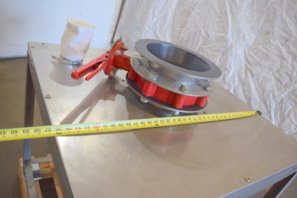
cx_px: 148
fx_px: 223
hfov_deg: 67.4
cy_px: 99
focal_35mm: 27
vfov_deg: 47.9
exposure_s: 1/80
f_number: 4.5
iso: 400
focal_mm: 18
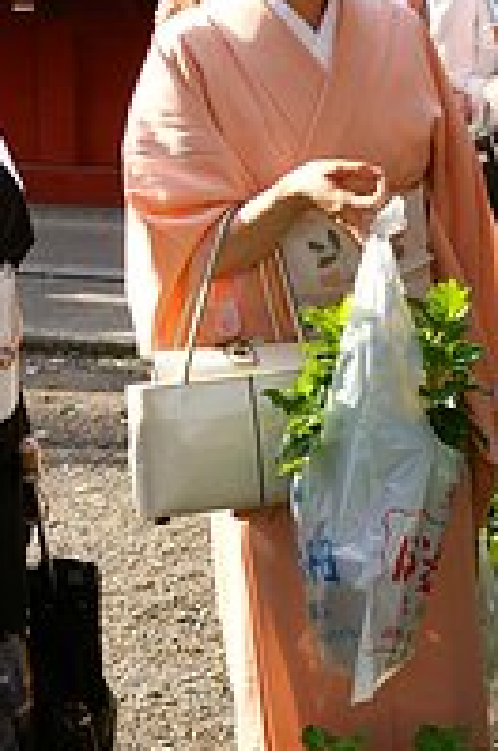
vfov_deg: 18.9
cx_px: 362
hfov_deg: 12.6
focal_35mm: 108
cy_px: 509
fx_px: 2249
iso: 200
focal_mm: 28
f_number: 7.1
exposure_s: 1/200
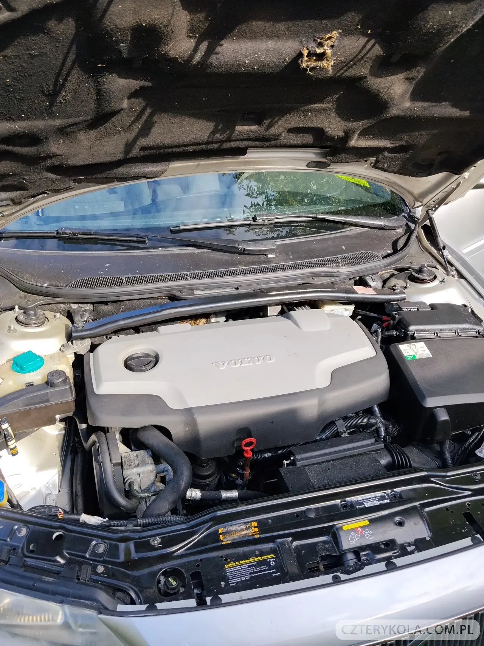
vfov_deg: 61.7
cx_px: 242
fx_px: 541
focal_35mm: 29
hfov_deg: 48.2
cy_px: 323
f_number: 1.8
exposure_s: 1/531
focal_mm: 4.22
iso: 50
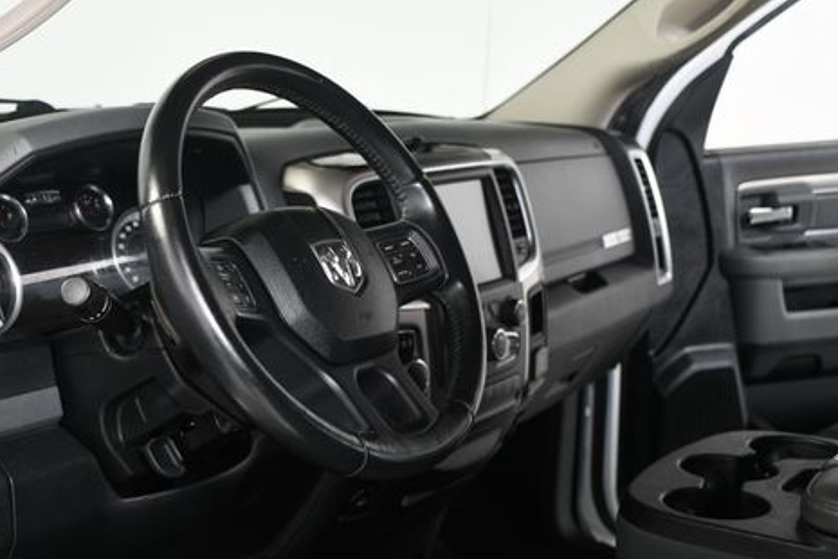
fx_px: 1280
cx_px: 263
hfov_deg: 35.8
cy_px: 310
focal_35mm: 55
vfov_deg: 24.6
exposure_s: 1/160
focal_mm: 27
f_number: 4
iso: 100
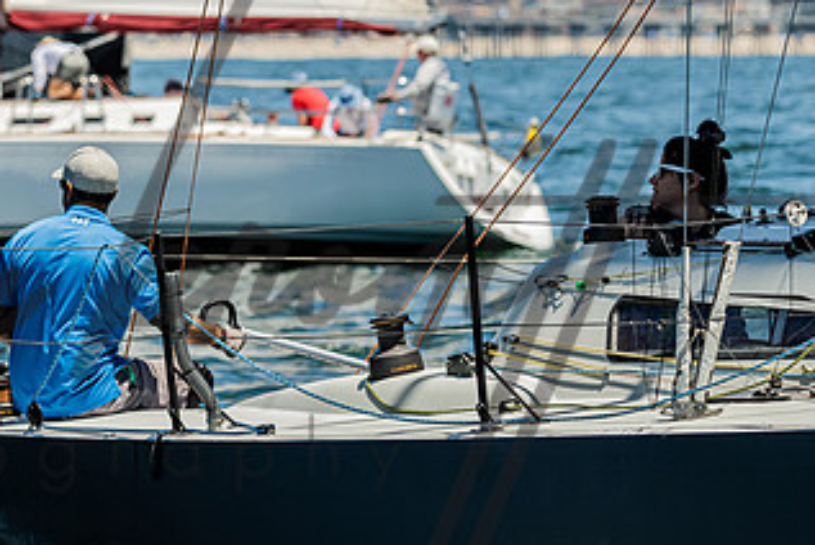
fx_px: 7455
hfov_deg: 6.3
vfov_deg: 4.2
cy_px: 261
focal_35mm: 329
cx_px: 288
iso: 320
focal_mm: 180
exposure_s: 1/800
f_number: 5.6
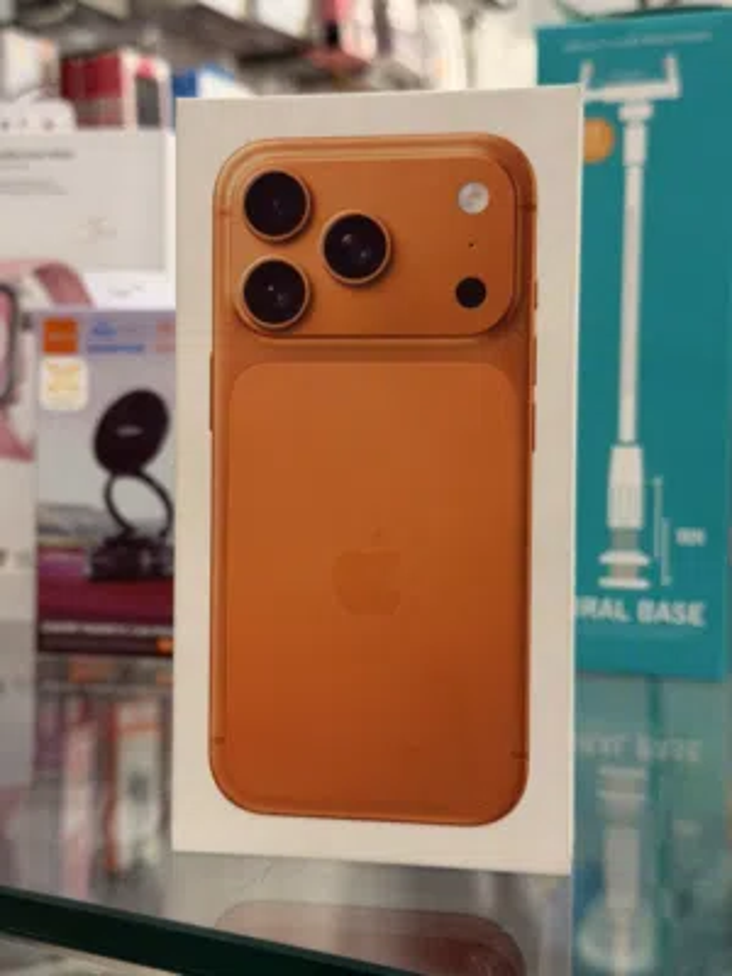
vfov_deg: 39.7
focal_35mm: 48
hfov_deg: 30.3
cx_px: 366
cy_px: 488
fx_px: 1353
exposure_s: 1/100
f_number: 1.78
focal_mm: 6.76
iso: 100
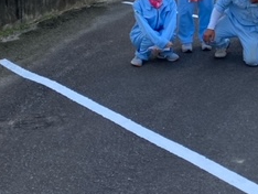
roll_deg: -2.0
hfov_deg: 24.8
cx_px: 307
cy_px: -21
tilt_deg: -11.3
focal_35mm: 71
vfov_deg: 19.8
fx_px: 530
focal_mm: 4.25
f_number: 1.8
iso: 32
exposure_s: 1/1484
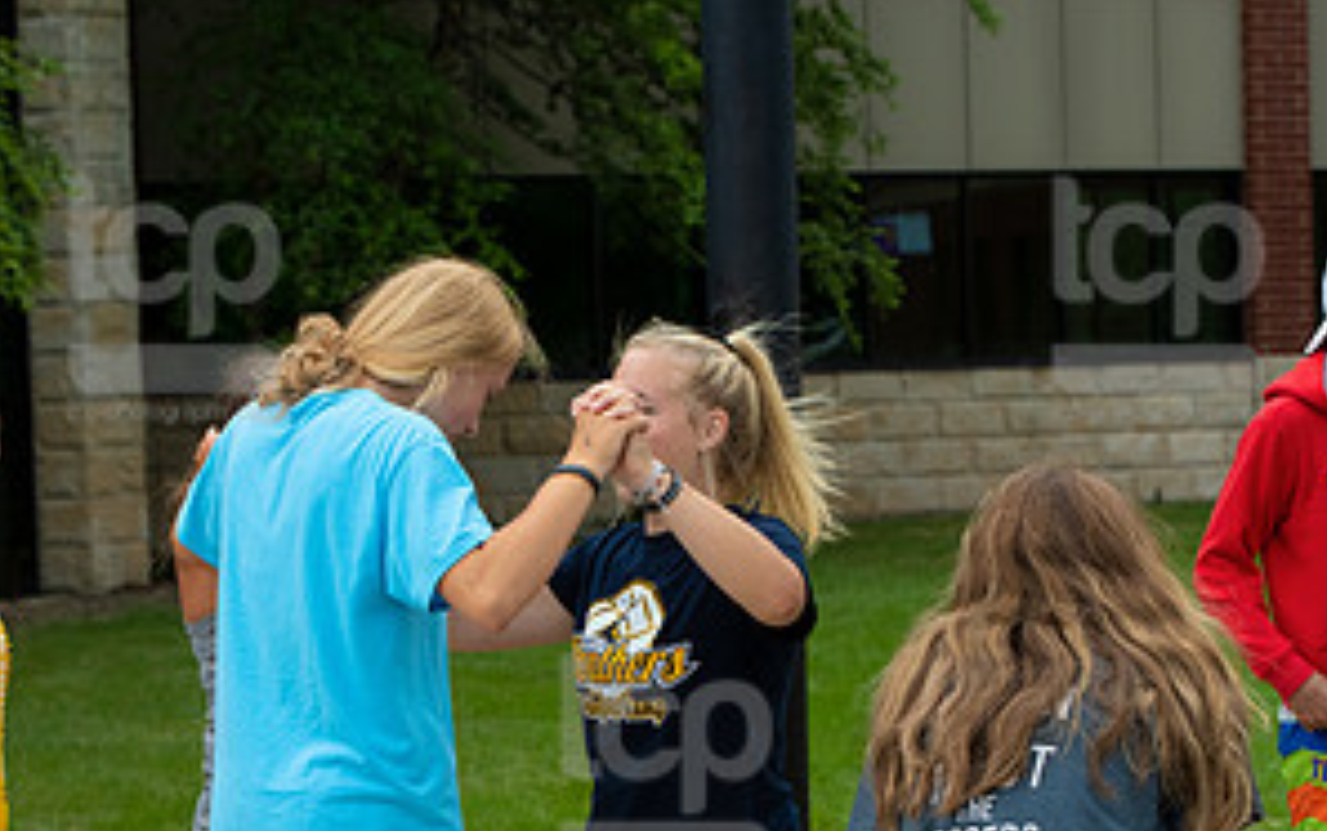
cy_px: 777
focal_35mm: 108
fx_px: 3908
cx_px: 666
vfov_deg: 12.0
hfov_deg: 19.3
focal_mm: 70
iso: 1250
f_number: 5.6
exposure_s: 1/1000
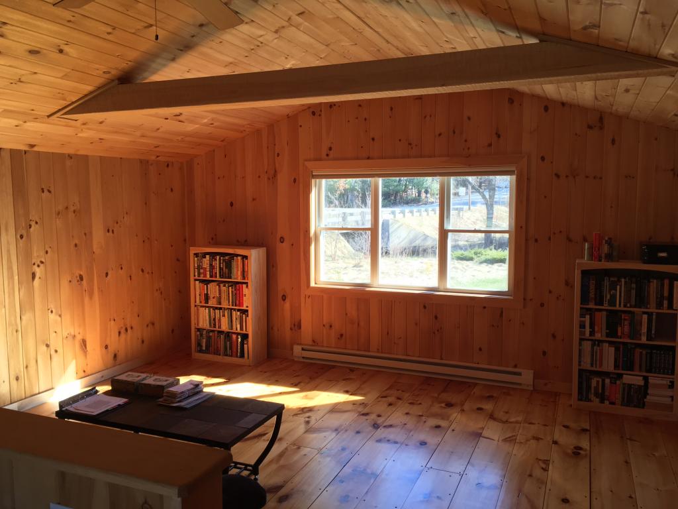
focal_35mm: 29
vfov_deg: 48.2
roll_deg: -0.9
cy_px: 254
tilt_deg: -4.5
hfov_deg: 61.7
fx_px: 568
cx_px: 339
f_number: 2.2
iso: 32
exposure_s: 1/60
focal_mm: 4.15
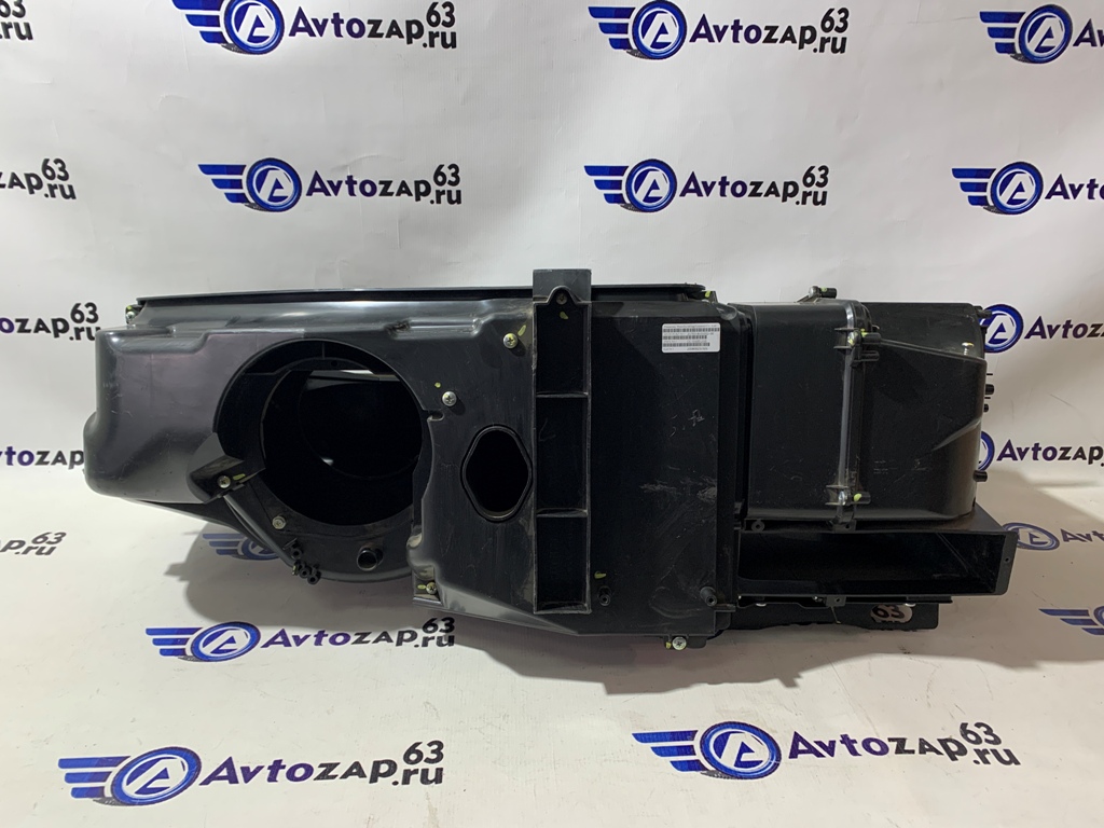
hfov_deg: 67.3
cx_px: 552
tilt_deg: -21.9
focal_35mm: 26
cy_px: 414
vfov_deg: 53.1
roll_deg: -0.7
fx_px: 829
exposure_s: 1/100
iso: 80
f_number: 1.8
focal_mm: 4.25
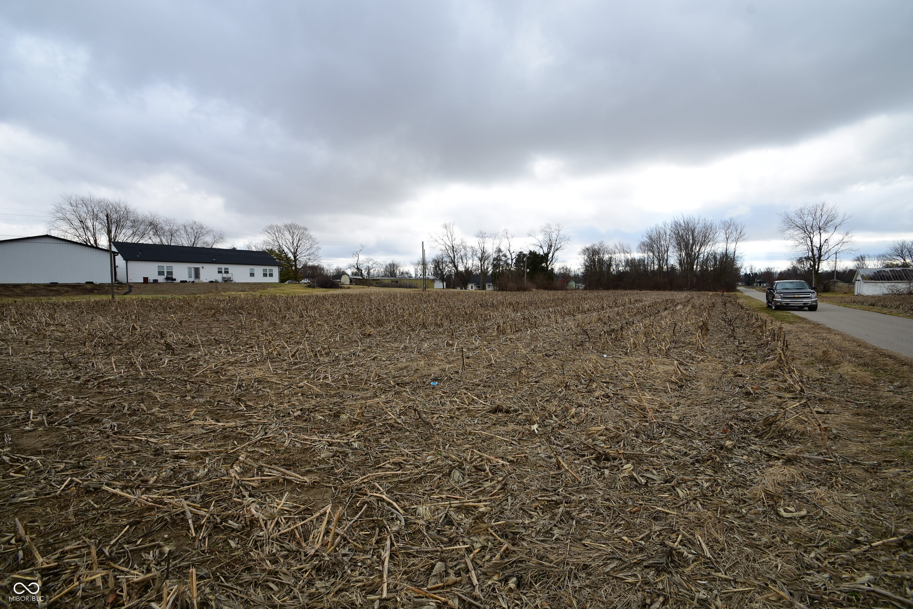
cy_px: 304
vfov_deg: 77.4
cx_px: 456
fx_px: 381
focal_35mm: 15
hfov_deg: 100.4
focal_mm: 10
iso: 100
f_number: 8
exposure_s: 1/60
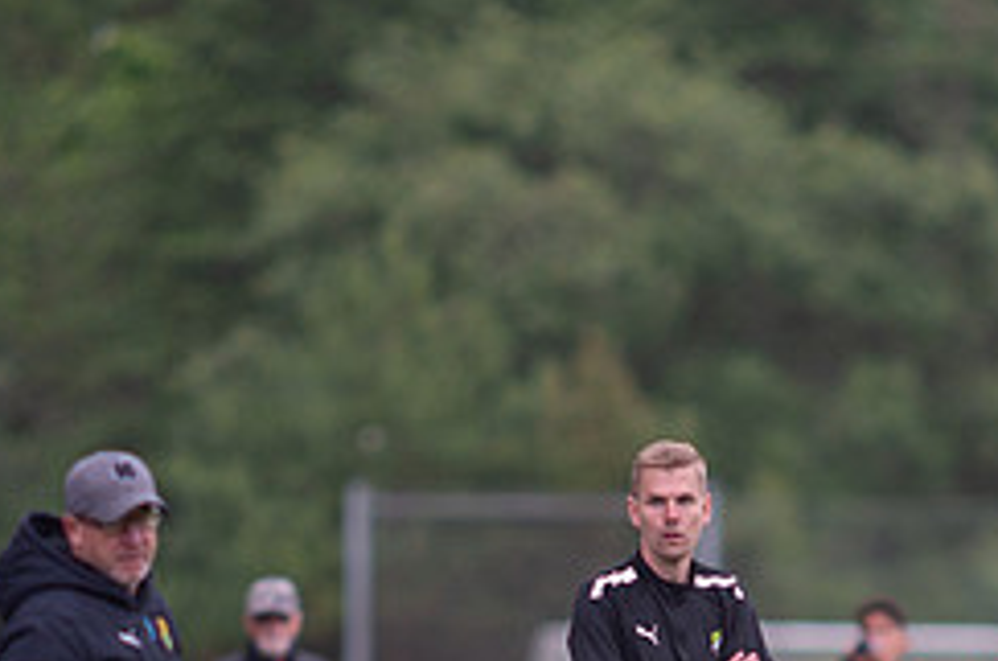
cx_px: 706
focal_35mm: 1004
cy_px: 751
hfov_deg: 2.1
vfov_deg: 1.4
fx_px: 27778
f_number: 4
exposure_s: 1/1250
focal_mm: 420
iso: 900
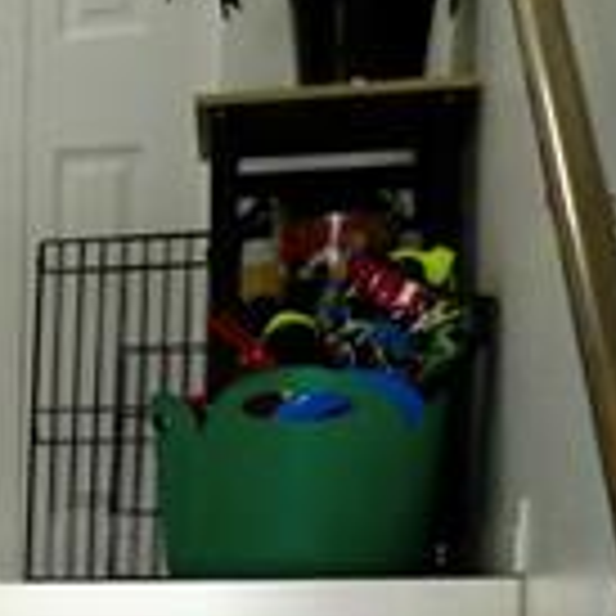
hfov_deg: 13.9
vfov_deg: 14.5
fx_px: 2295
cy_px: 836
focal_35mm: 114
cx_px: -441
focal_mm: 4
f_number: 3.4
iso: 160
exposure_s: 1/40
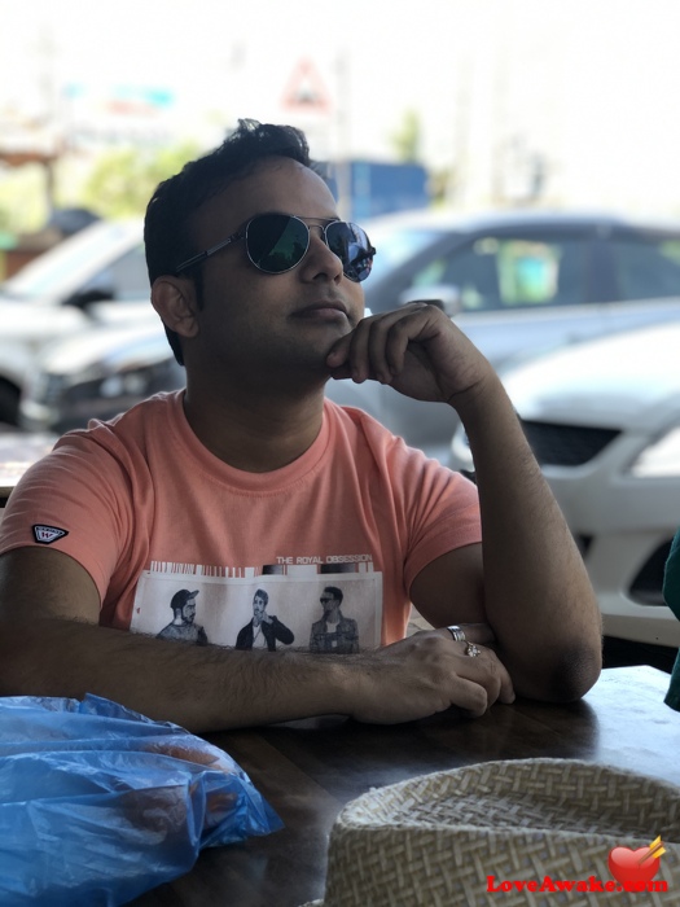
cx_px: 340
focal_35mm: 57
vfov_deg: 33.8
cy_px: 454
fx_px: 1493
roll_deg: -0.3
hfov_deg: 25.7
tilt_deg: -6.3
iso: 25
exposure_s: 1/60
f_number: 2.8
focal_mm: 6.6
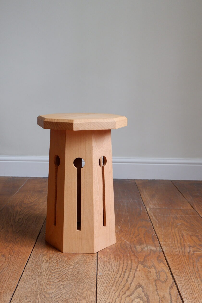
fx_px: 278
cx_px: 82
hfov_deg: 39.8
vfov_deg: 57.0
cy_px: 171
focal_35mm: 33
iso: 2000
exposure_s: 1/38
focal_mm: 17.5
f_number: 3.8
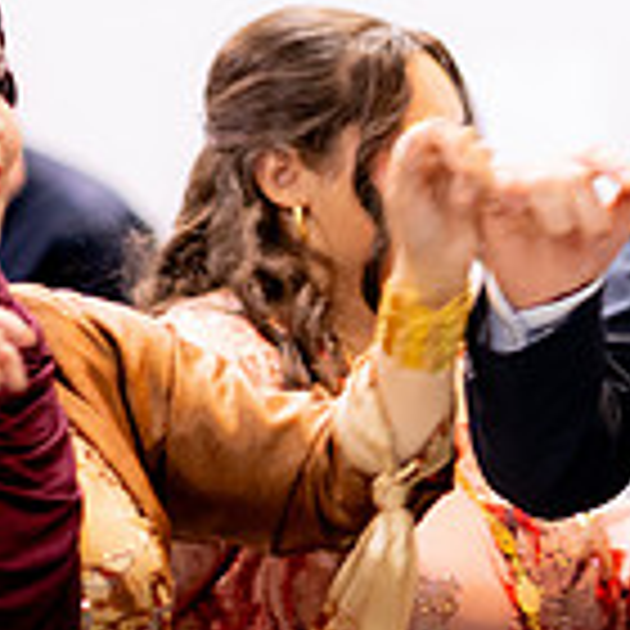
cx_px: 796
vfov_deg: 5.9
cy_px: 394
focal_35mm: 299
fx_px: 6157
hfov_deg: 5.8
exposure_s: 1/200
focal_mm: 85
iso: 640
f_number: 1.4
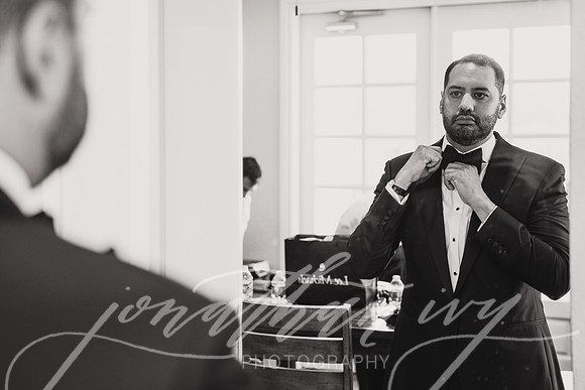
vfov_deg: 22.3
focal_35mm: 61
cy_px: 149
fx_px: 988
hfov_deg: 32.9
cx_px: 228
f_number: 2.8
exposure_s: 1/160
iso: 500
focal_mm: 49.1
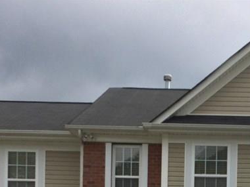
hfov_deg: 24.9
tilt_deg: +2.0
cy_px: 250
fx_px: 563
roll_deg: -0.7
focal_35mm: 78
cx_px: 163
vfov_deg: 17.6
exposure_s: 1/456
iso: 32
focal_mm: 4.15
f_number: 2.2
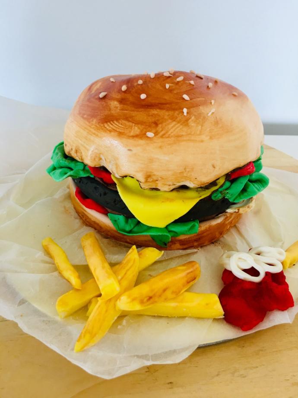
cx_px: 149
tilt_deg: -35.5
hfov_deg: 48.2
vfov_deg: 61.7
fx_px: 333
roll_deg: -3.6
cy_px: 199
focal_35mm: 29
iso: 32
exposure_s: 1/17
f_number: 2.2
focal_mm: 4.15
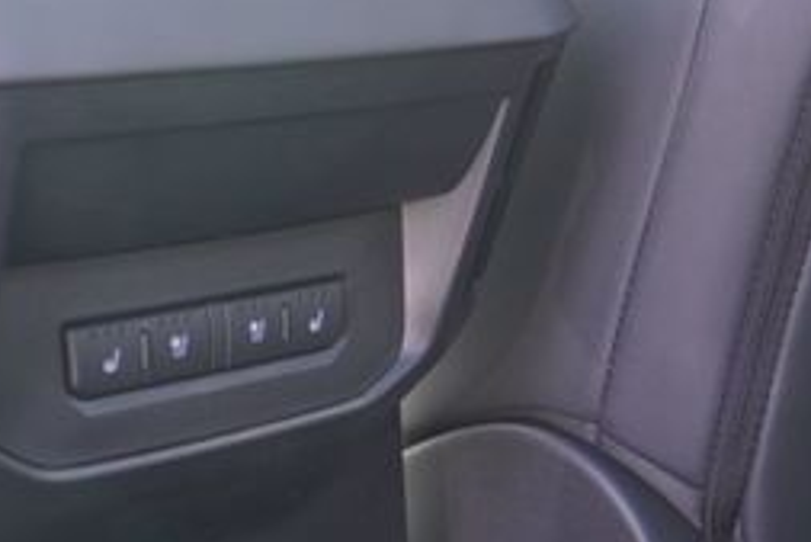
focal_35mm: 76
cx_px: -26
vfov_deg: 18.0
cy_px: 311
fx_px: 1713
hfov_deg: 25.2
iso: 640
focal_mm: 20
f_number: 4
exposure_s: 1/60
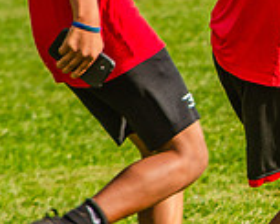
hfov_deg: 2.1
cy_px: 18
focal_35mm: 932
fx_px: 7714
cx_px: 348
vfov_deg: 1.7
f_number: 6.3
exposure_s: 1/640
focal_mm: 175
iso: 200
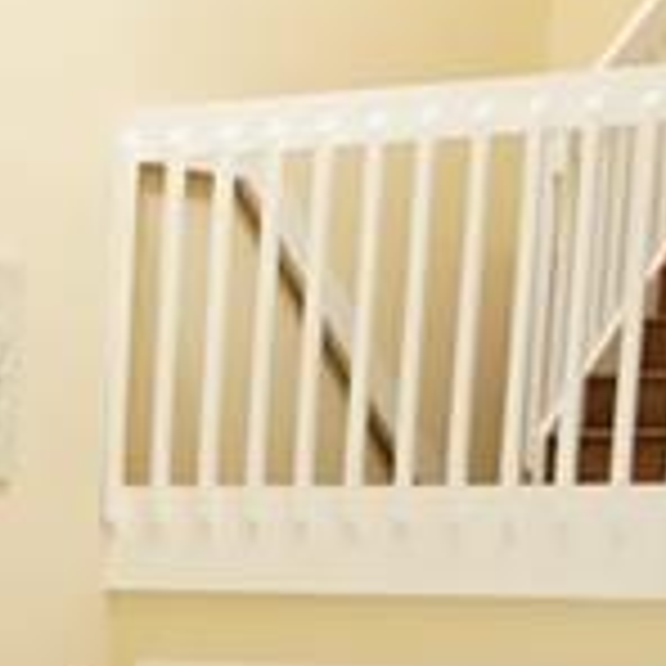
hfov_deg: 11.1
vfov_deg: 11.5
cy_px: 1188
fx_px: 3069
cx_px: -729
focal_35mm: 141
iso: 1000
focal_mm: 16
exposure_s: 1/60
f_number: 4
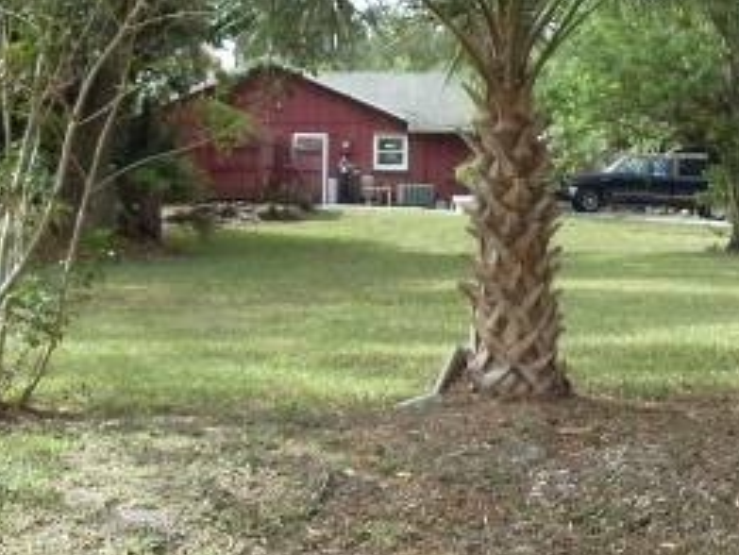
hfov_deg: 18.2
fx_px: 2307
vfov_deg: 13.7
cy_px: 170
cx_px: 396
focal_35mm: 108
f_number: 3.5
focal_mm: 6
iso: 80
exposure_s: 1/125
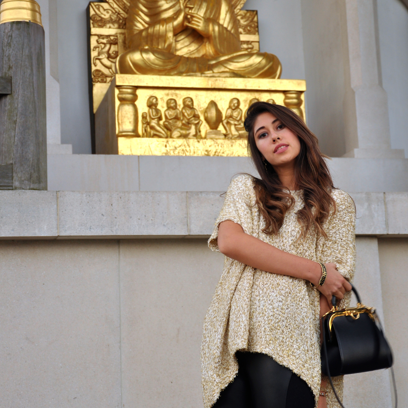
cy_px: 171
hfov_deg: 22.5
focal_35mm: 77
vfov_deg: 22.5
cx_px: 203
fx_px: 1027
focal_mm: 40
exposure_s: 1/30
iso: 250
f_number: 4.5
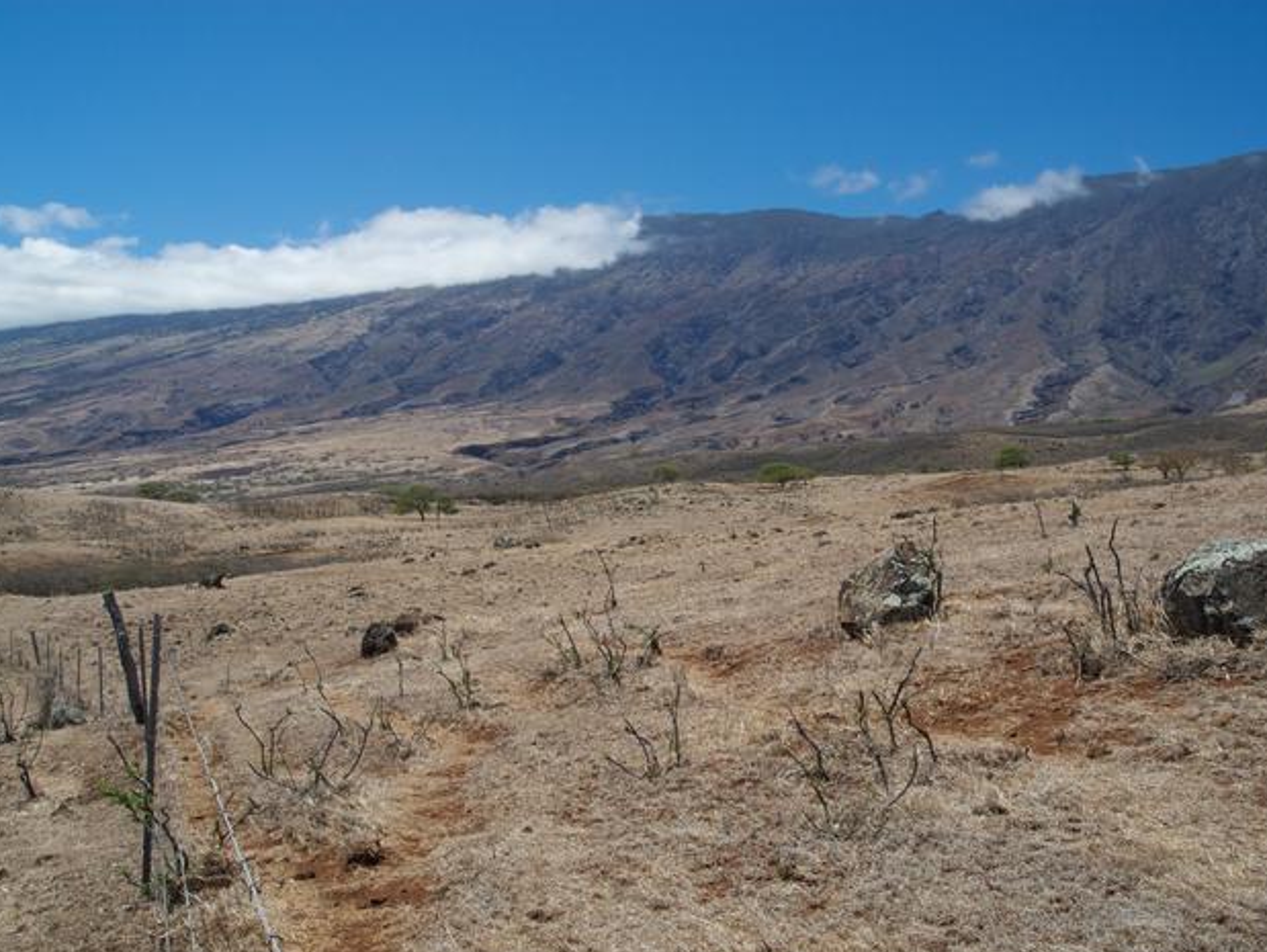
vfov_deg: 45.5
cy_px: 483
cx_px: 643
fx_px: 1135
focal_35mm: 31
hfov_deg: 58.3
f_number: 4.5
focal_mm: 6.4
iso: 100
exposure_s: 1/838
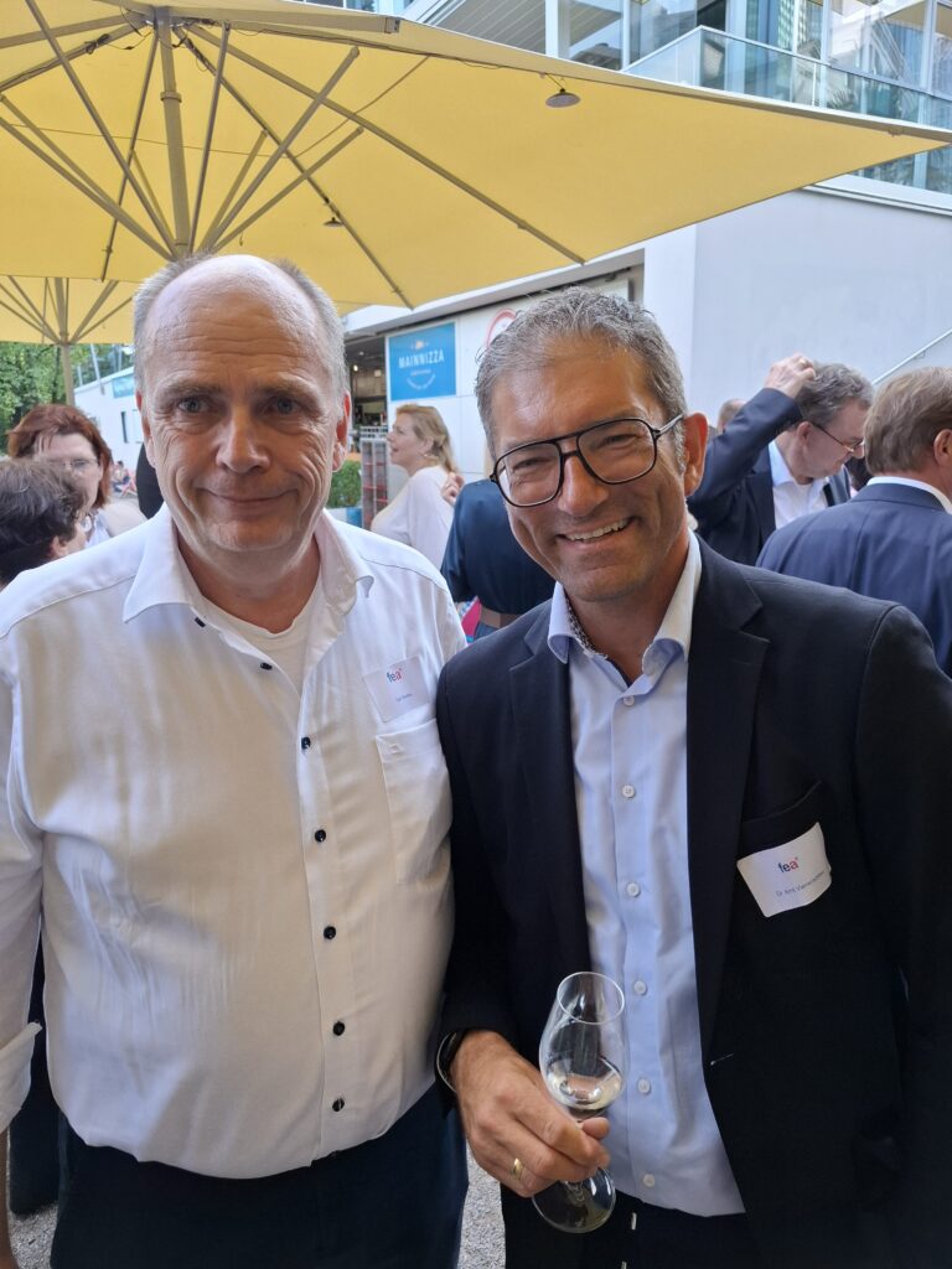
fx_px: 843
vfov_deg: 73.9
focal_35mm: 23
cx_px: 476
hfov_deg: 58.9
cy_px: 634
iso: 50
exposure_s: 1/100
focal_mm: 5.54
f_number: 1.8
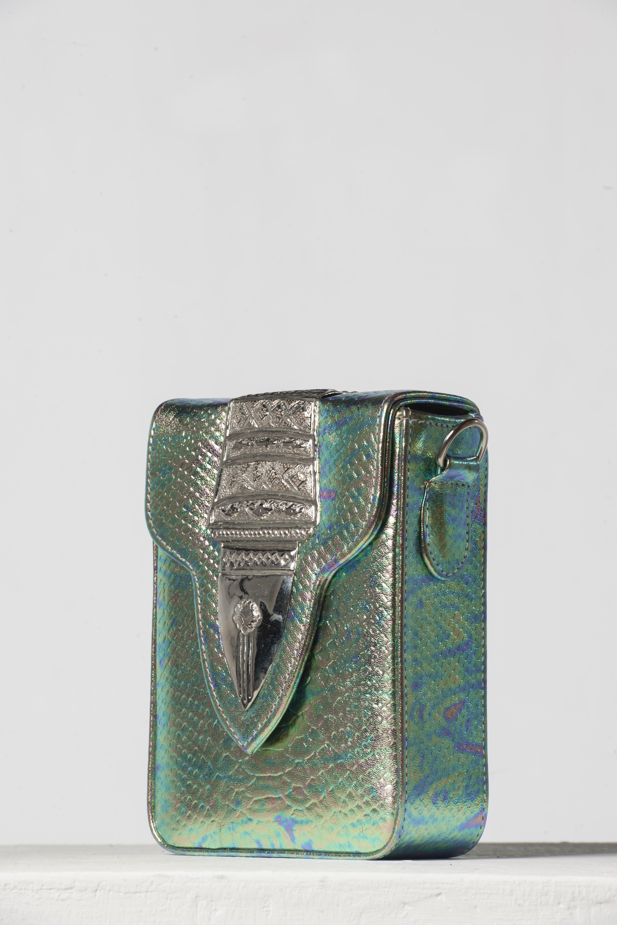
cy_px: 462
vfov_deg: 10.3
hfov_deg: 6.9
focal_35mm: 200
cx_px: 308
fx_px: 5141
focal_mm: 200
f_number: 16
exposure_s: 1/125
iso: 100
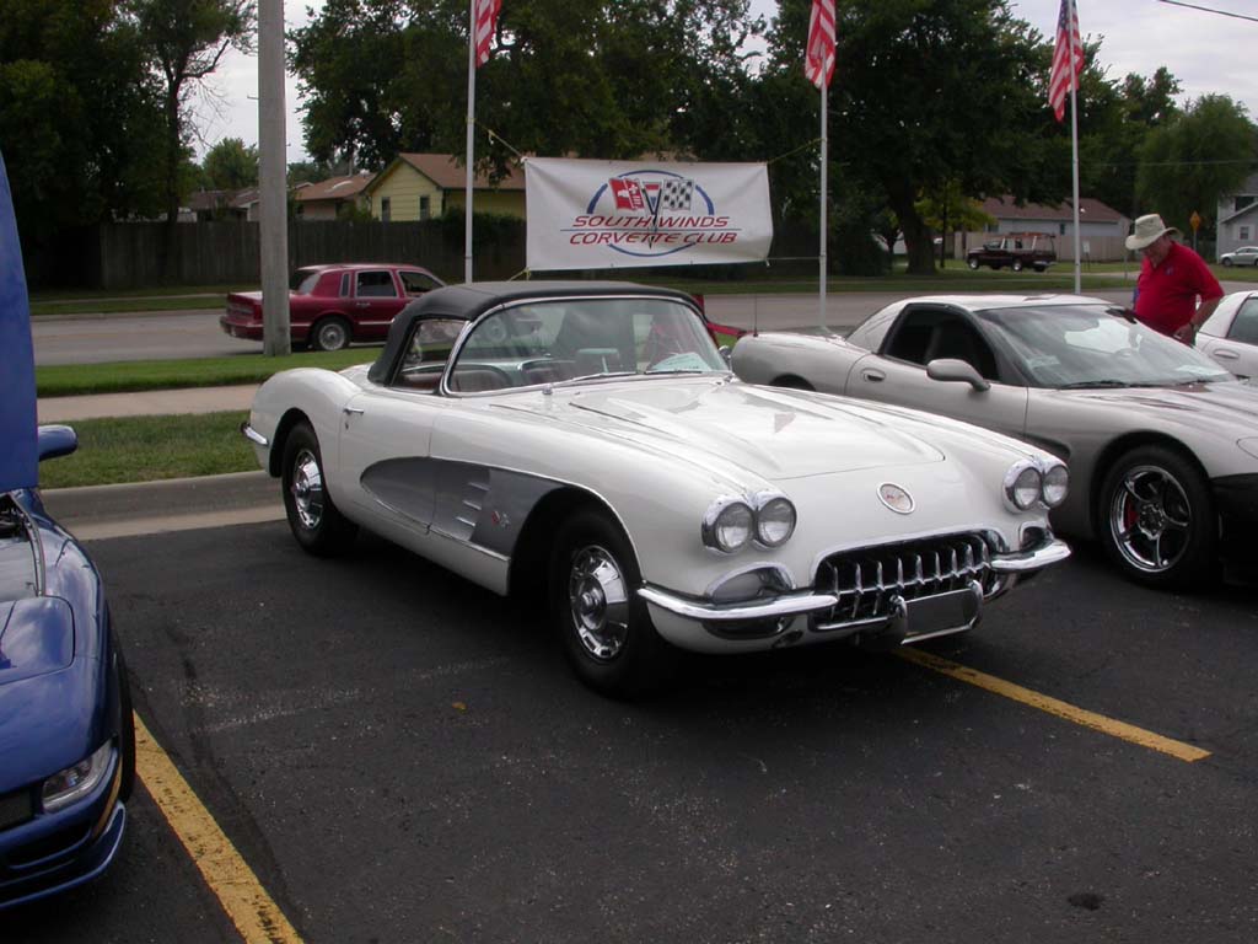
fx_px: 1381
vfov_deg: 37.7
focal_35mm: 38
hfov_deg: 49.0
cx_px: 629
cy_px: 472
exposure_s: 1/423
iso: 100
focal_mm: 7.85
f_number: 7.5
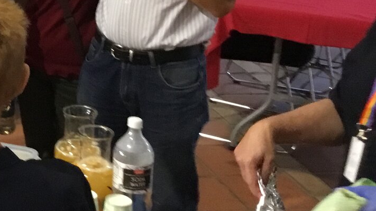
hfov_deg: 20.0
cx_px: -152
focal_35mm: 95
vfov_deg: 12.5
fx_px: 947
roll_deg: +1.9
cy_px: -27
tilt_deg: -14.4
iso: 200
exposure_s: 1/20
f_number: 2.4
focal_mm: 3.3
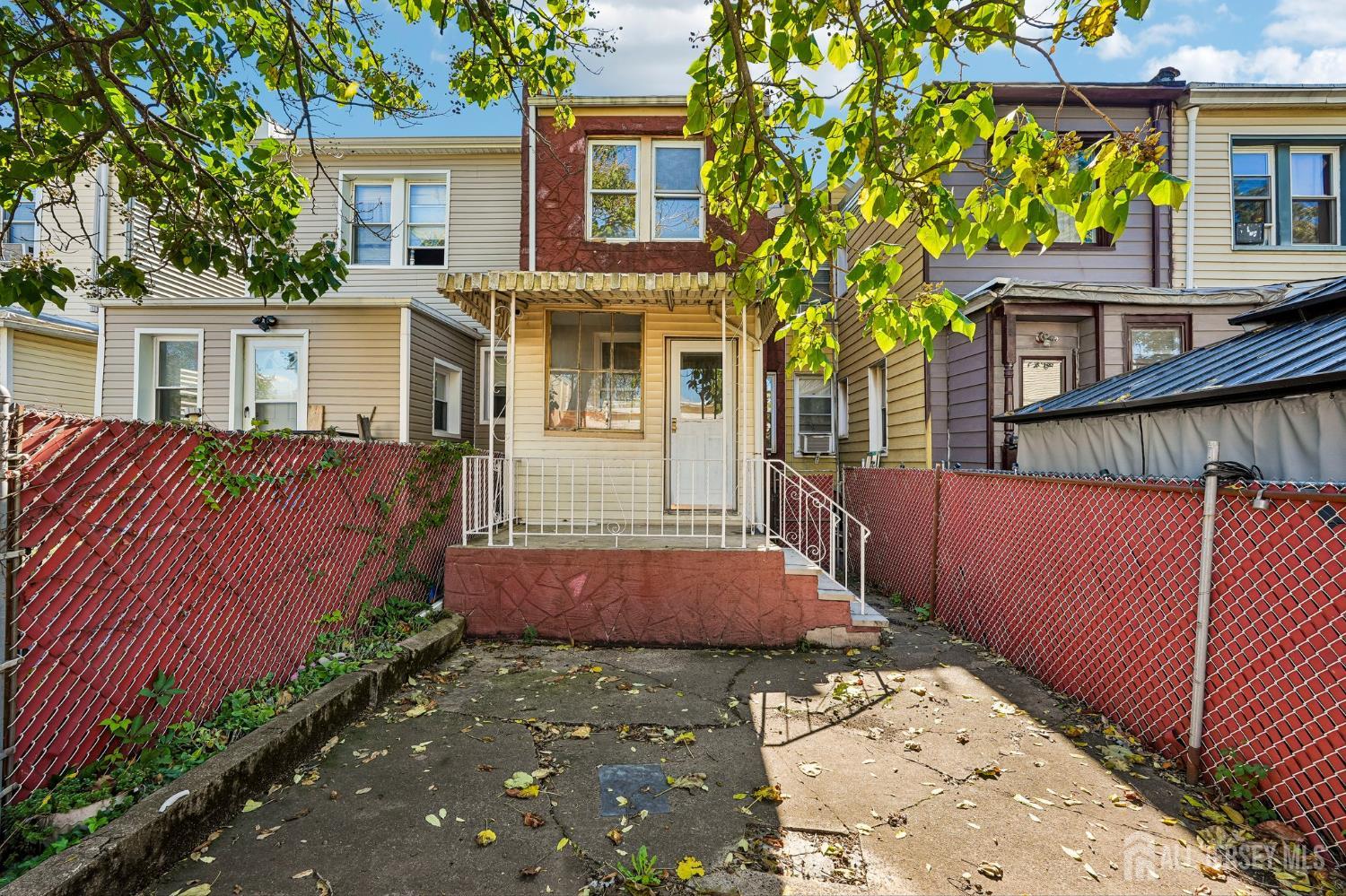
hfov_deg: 96.8
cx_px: 673
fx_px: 598
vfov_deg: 73.7
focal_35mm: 16
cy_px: 448
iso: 100
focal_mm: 16
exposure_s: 1/50
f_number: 8
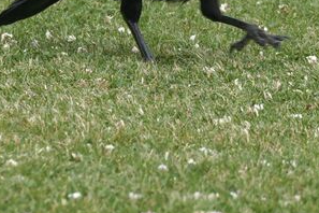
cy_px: -14
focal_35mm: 909
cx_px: 164
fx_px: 8054
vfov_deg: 1.5
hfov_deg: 2.3
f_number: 11
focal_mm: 200
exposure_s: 1/320
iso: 400
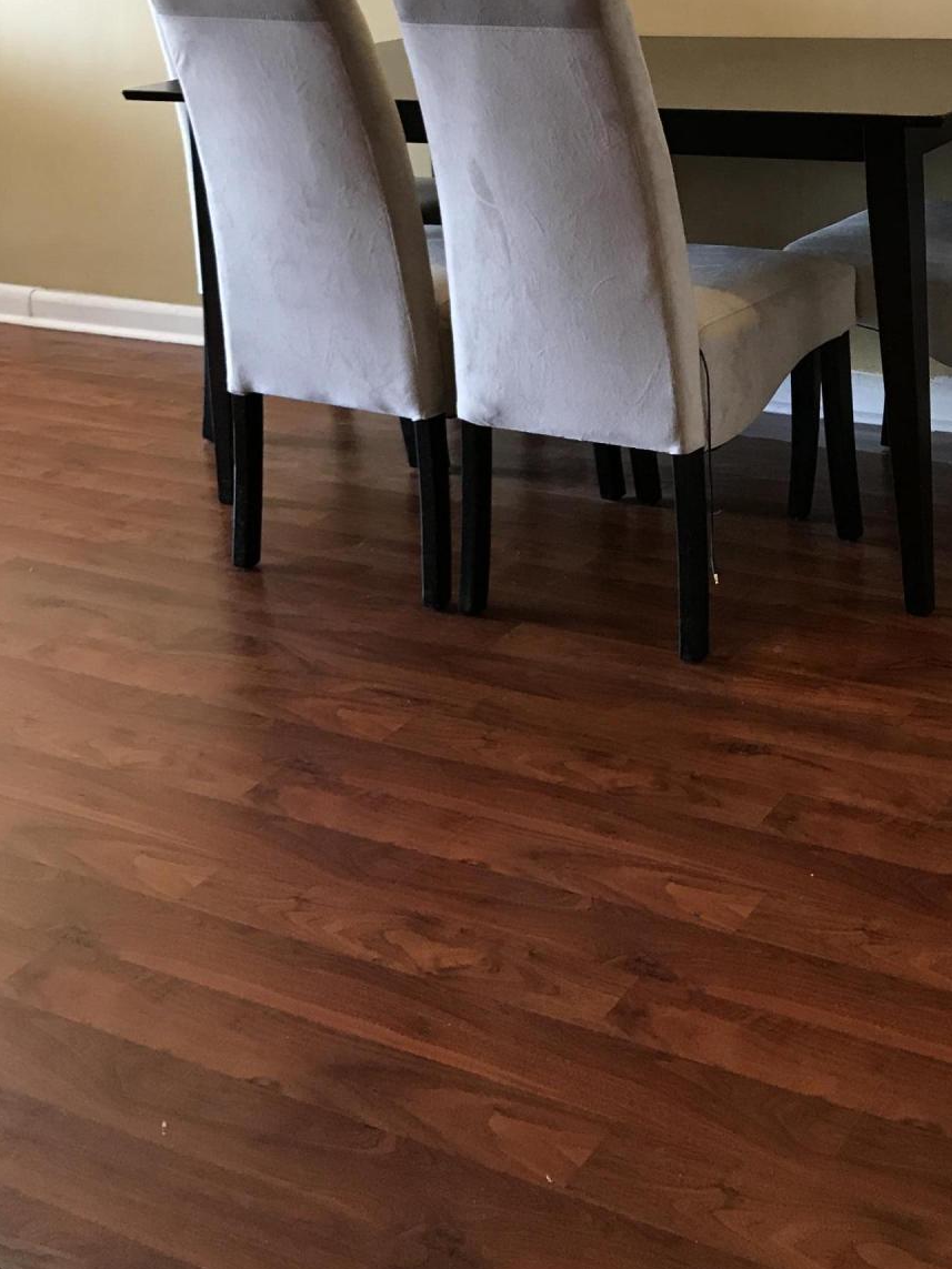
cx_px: 722
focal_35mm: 49
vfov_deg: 36.8
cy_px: 165
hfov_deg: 29.2
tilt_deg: -9.9
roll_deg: +1.3
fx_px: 1797
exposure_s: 1/17
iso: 40
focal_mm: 3.99
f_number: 1.8
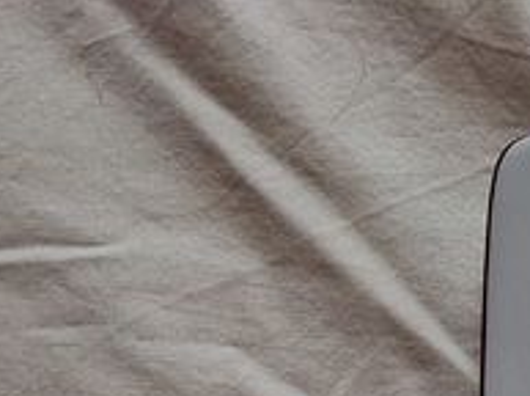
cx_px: 1241
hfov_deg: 12.0
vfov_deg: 10.1
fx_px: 2063
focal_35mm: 135
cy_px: 806
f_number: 1.8
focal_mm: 3.98
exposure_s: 1/120
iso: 160
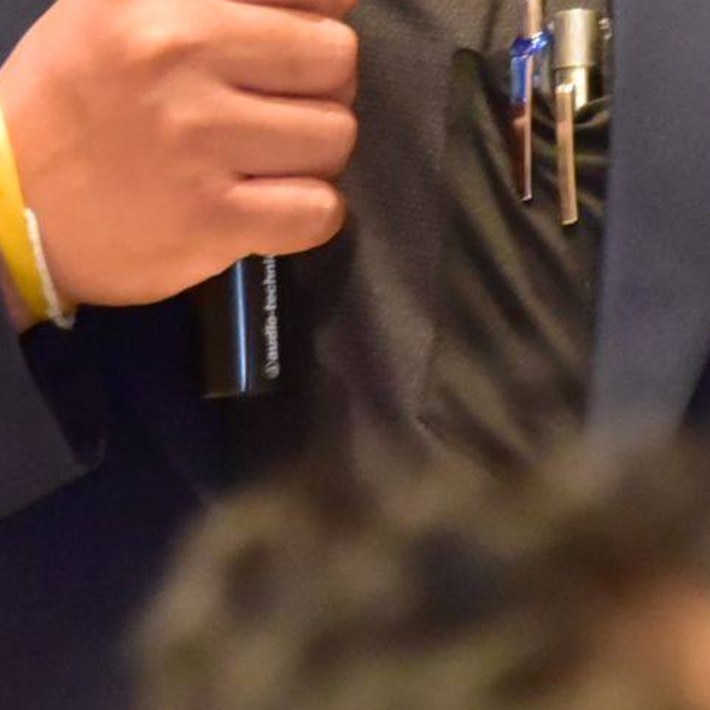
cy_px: -298
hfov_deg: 1.9
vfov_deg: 1.9
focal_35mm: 921
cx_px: 473
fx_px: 21372
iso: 8000
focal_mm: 210
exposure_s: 1/100
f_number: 5.6
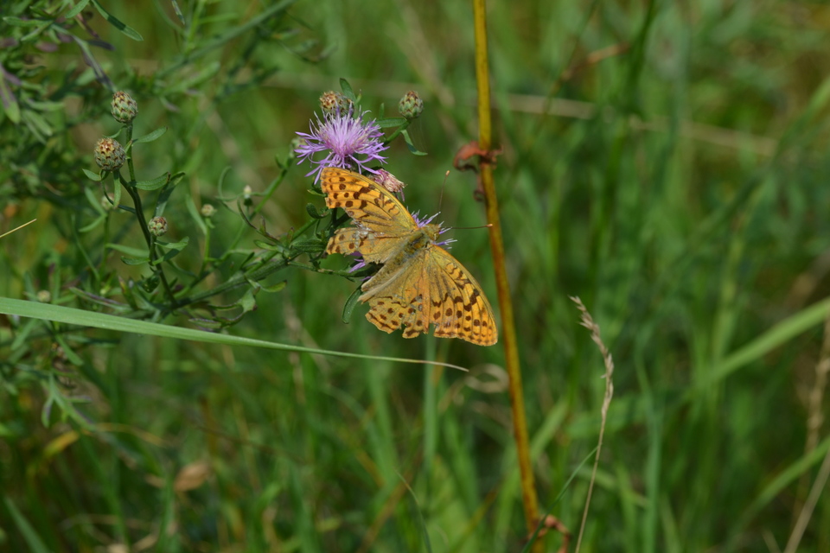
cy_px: 276
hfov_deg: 7.4
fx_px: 6397
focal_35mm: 278
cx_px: 415
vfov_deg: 5.0
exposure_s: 1/250
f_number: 8
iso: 100
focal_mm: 185
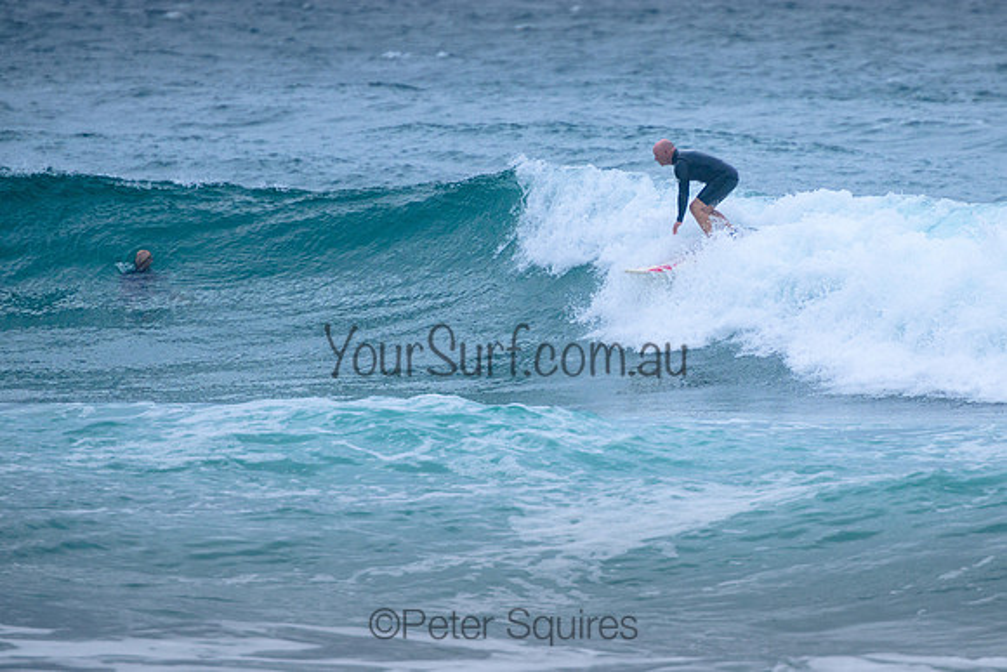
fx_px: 15392
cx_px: 692
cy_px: 249
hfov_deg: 3.7
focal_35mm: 550
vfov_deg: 2.5
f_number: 5.6
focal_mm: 400
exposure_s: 1/2000
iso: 500
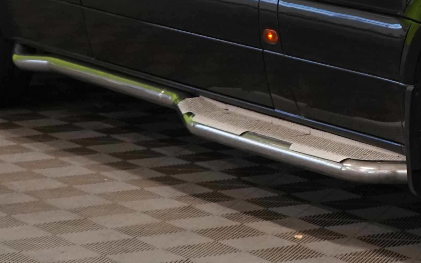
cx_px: 499
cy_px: -143
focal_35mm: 190
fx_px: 2180
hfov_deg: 10.8
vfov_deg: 6.8
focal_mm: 50
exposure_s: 1/160
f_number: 4.5
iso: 1600
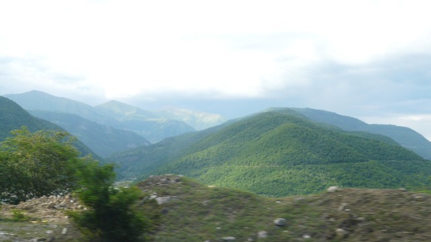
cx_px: 218
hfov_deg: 40.6
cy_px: 122
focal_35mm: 51
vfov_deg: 23.5
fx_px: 583
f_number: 4
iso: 100
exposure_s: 1/250
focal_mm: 7.5
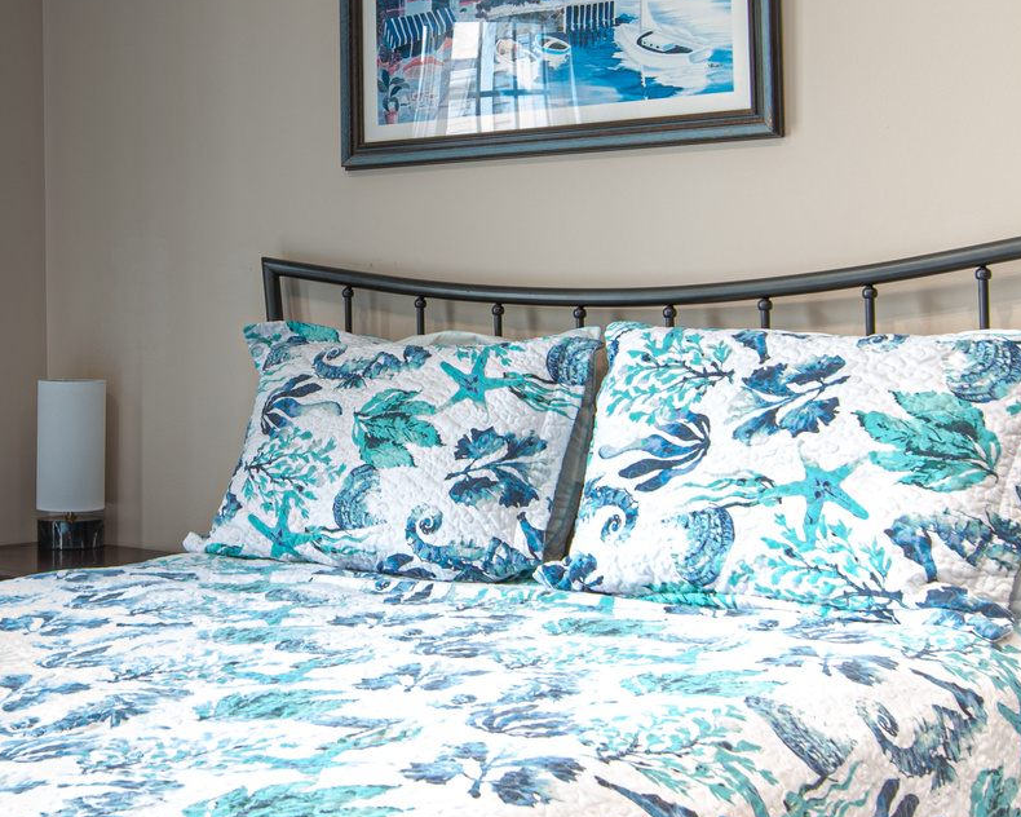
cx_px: 260
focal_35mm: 57
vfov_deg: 26.5
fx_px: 1722
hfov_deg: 32.4
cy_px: 252
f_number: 9
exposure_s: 1.3
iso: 64
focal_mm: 14
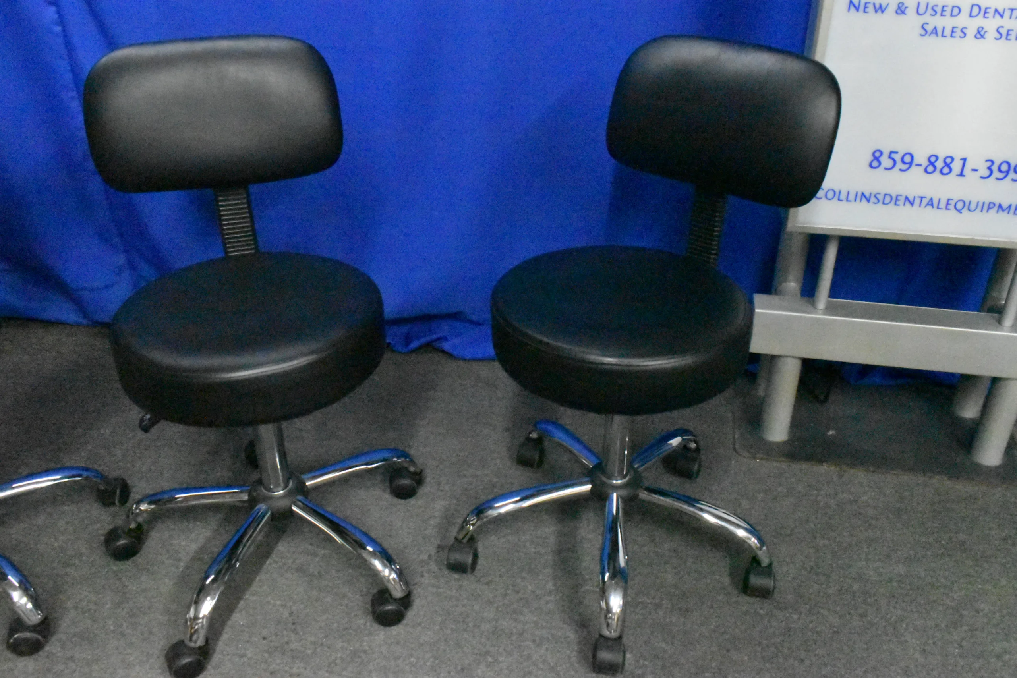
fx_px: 890
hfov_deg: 59.5
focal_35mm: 32
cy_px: 339
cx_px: 508
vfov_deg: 41.7
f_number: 8
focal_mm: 21
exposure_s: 1/320
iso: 25600
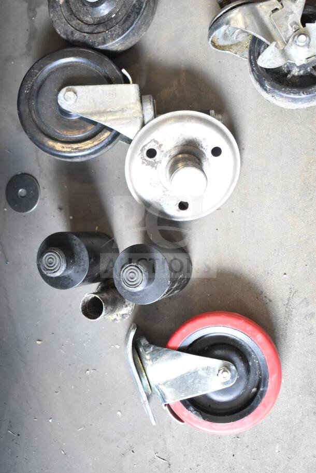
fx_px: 592
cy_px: 236
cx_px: 158
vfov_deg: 43.6
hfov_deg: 29.9
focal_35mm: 45
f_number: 4.5
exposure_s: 1/80
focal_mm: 30
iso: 1600
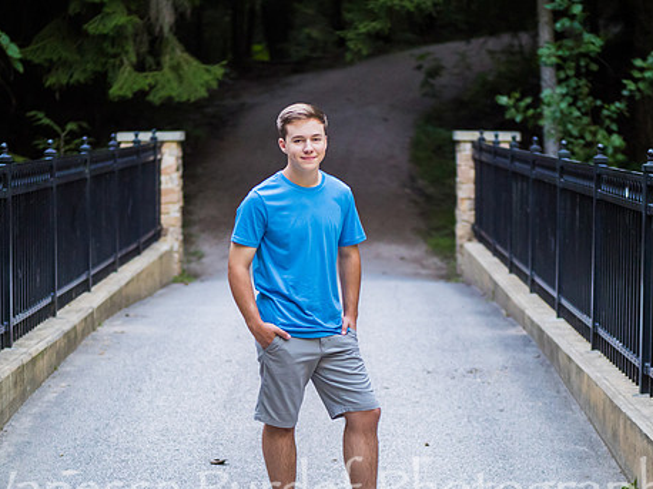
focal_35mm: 109
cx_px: 317
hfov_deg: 18.1
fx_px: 2055
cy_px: 299
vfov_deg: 13.6
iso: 800
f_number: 1.2
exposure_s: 1/1600
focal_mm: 43
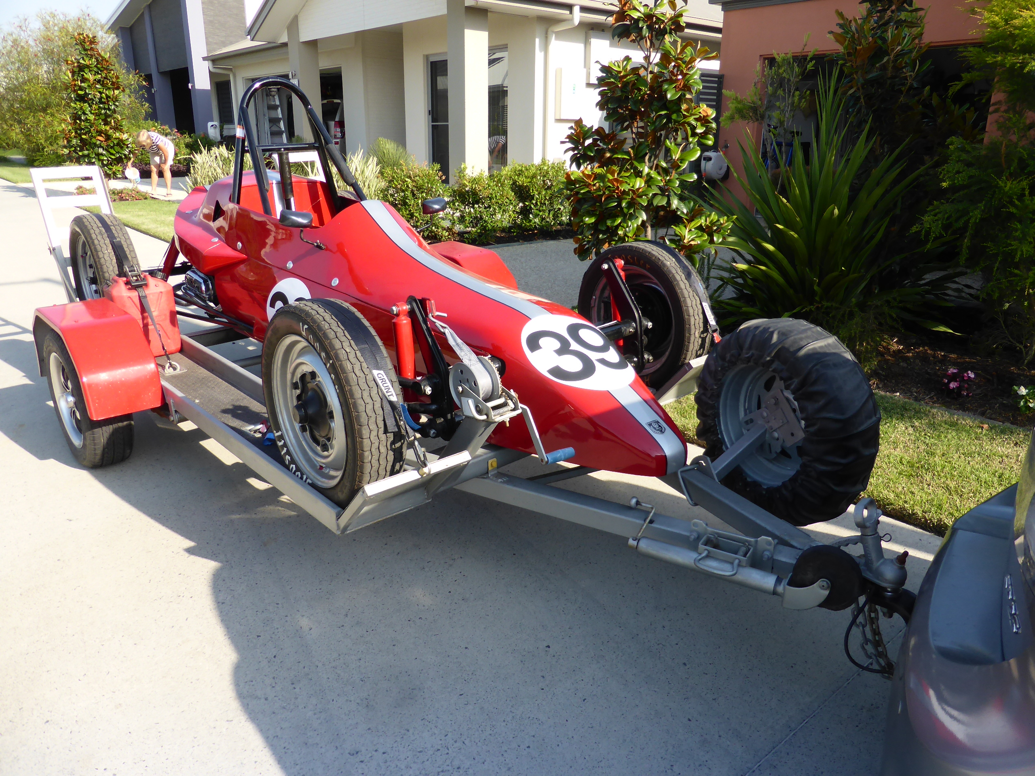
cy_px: 388
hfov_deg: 69.4
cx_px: 518
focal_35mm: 25
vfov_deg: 54.9
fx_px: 747
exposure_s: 1/500
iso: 100
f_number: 3.3
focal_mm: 4.3
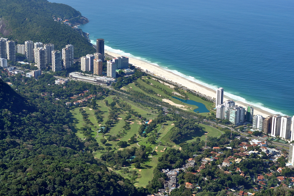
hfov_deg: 26.6
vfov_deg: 18.0
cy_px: 97
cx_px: 149
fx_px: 621
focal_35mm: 76
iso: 200
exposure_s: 1/4000
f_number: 2.8
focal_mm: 50
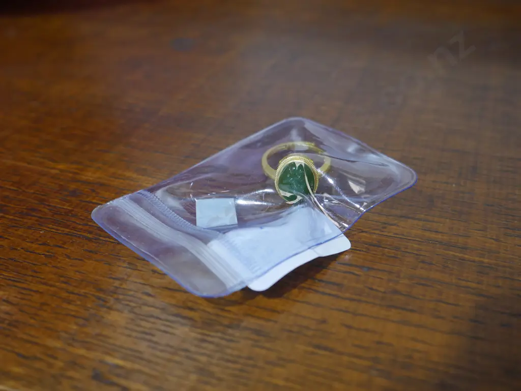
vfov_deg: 36.0
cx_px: 260
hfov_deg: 46.8
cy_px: 196
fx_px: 602
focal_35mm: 40
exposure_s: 1/60
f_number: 4.5
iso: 640
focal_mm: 20
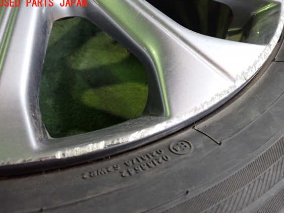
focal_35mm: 32
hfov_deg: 56.8
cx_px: 147
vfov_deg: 44.1
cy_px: 111
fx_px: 262
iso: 640
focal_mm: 5.4
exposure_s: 1/100
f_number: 2.3
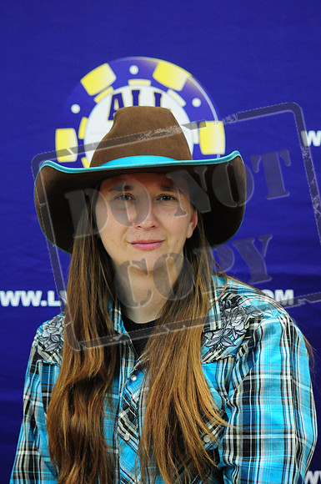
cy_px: 242
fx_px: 1408
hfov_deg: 13.0
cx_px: 160
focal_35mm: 105
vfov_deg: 19.5
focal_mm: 70
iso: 1250
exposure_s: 1/125
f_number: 4
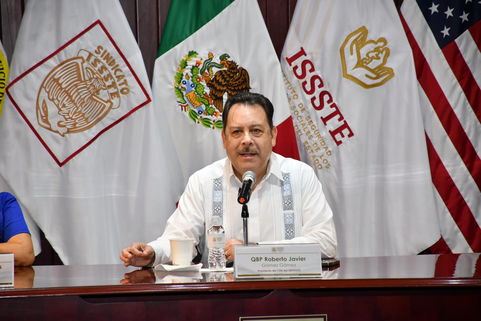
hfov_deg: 9.8
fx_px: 2806
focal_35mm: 210
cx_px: 240
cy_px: 160
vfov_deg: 6.5
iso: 1250
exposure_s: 1/100
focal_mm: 140
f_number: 5.6
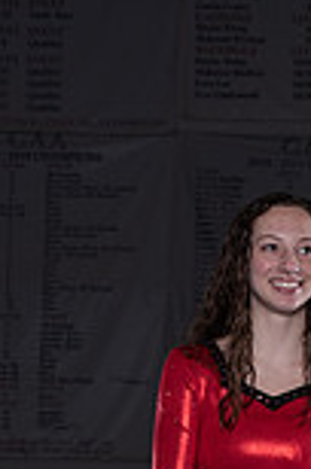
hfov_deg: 6.7
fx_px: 2668
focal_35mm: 205
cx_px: 262
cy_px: 612
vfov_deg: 9.9
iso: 100
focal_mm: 70
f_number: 11
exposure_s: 1/200
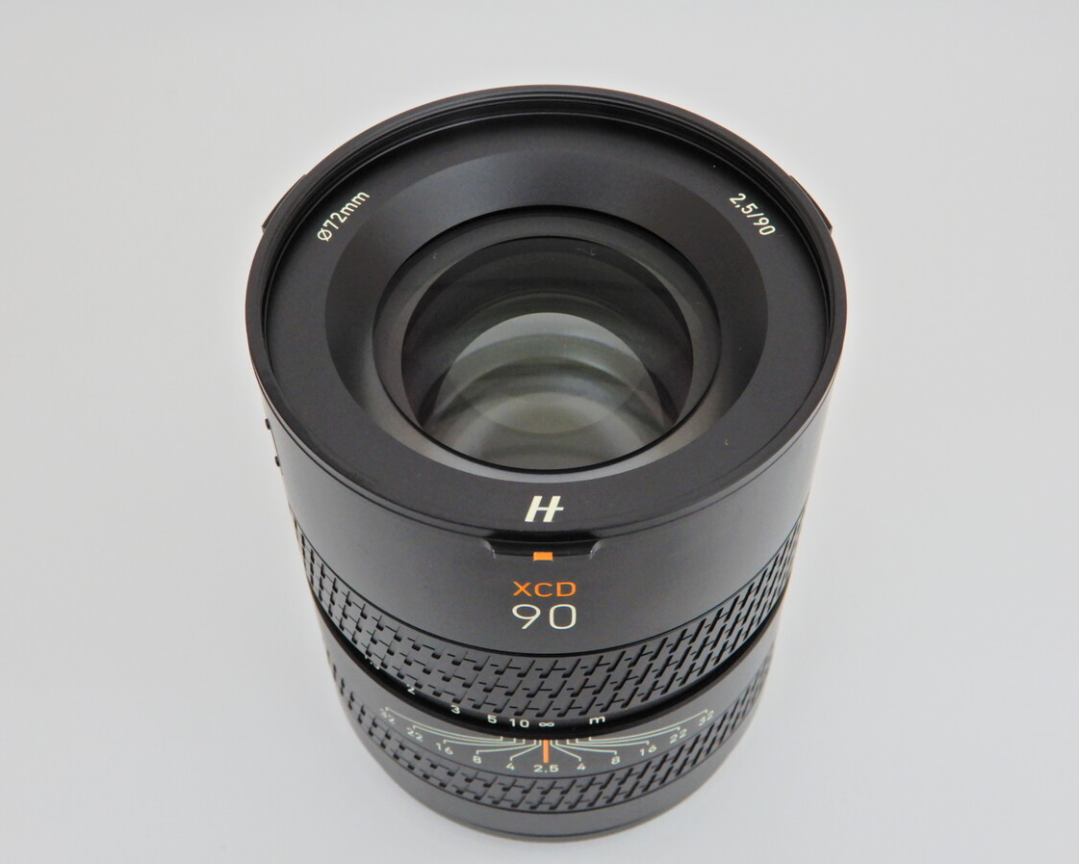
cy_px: 432
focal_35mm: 47
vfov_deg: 32.1
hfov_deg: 39.5
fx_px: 1501
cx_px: 546
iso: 250
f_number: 4
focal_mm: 8
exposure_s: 1/30
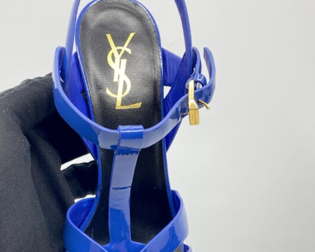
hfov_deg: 37.8
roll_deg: +0.0
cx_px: 115
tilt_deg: -20.7
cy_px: 190
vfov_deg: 30.3
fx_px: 457
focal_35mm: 49
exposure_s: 1/100
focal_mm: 4.25
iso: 50
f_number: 1.8
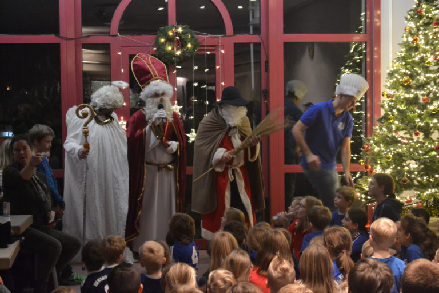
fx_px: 951
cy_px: 146
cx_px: 220
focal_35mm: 78
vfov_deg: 17.5
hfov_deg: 26.0
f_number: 5.6
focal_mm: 52
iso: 3200
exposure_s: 1/13
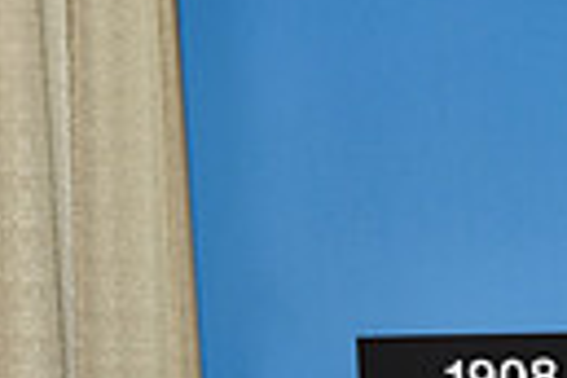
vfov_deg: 9.3
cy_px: 745
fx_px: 2189
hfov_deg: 12.9
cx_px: 1130
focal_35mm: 139
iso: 200
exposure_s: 1/60
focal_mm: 31
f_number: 5
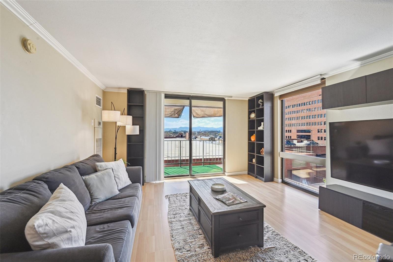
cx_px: 196
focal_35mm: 14
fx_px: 153
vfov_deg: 81.2
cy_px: 131
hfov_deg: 104.3
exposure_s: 1/60
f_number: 10
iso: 400
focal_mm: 14
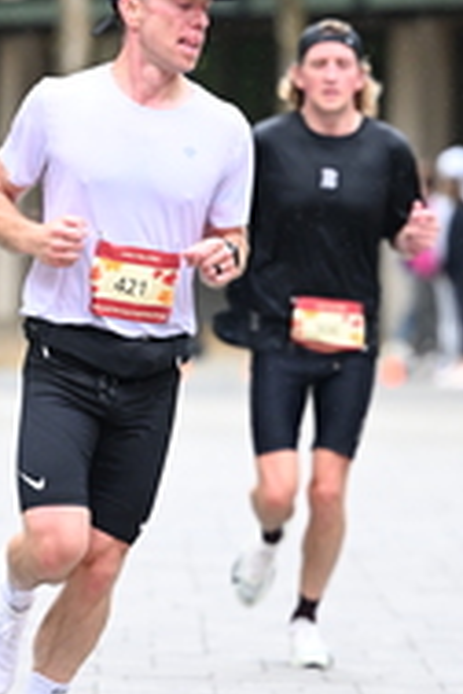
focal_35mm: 466
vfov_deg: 4.4
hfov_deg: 3.0
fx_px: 8989
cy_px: 367
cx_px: 134
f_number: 2.8
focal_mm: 160
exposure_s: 1/1600
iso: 1250
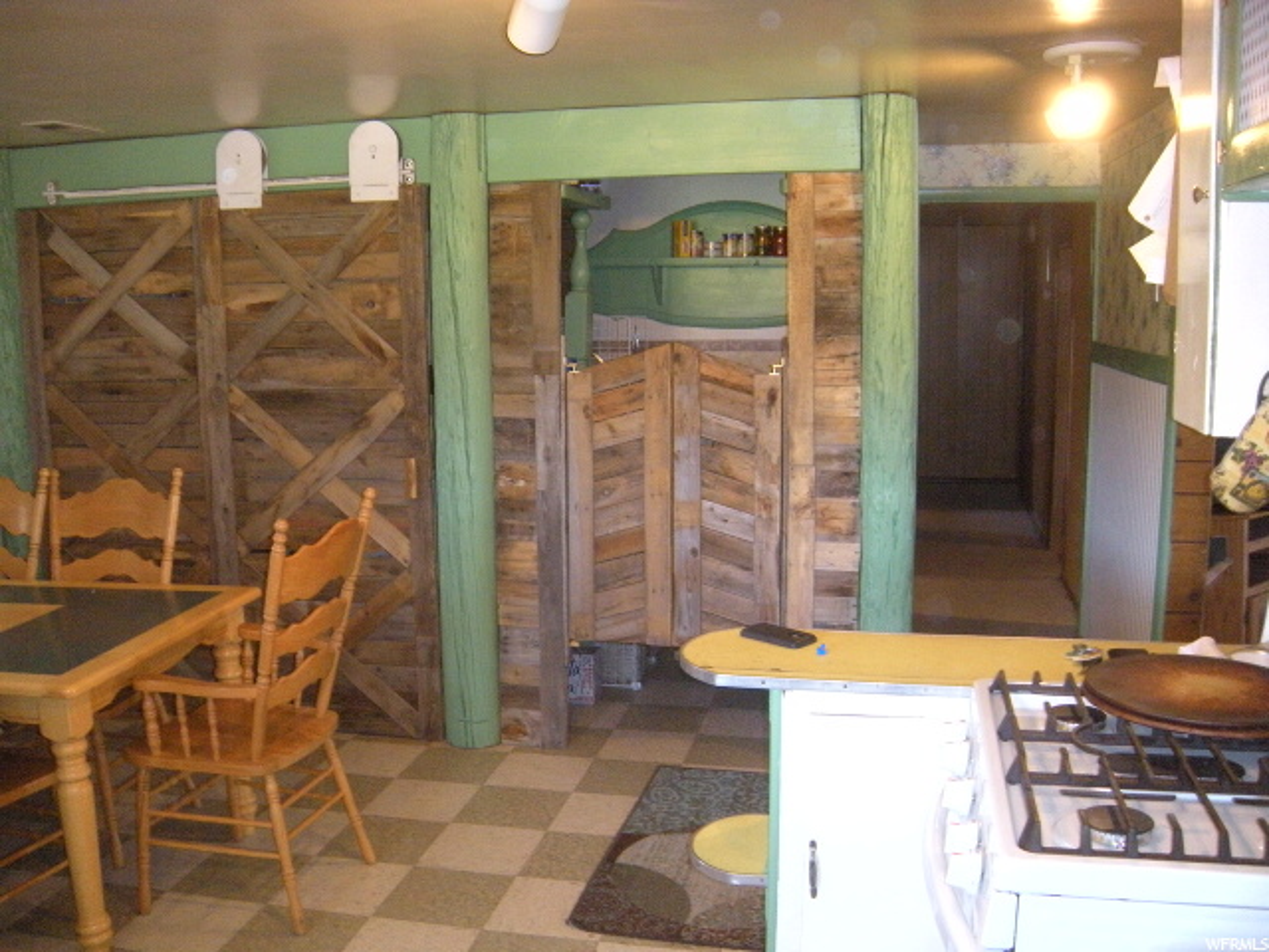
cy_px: 476
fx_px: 1283
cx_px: 634
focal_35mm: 35
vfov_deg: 40.7
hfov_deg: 52.6
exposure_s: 1/30
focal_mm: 5.9
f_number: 3.8
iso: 400
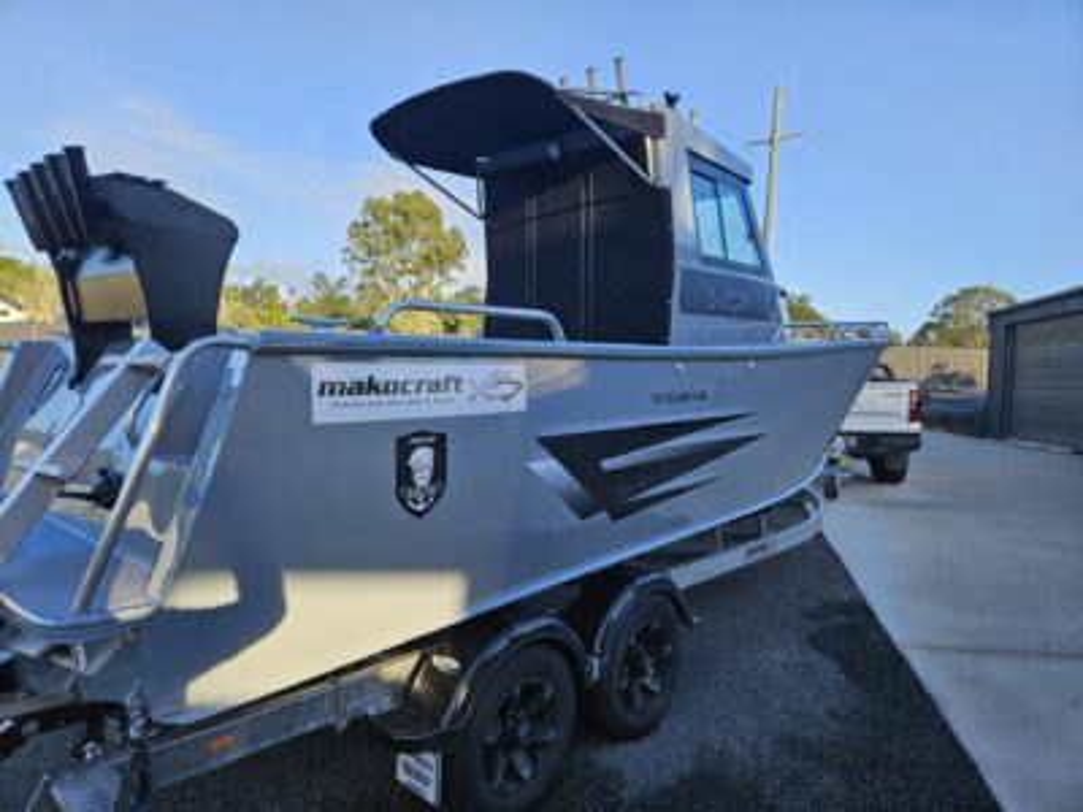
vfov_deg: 58.9
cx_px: 542
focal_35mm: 23
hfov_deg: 73.9
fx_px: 720
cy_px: 406
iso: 50
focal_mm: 5.4
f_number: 1.8
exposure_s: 1/719
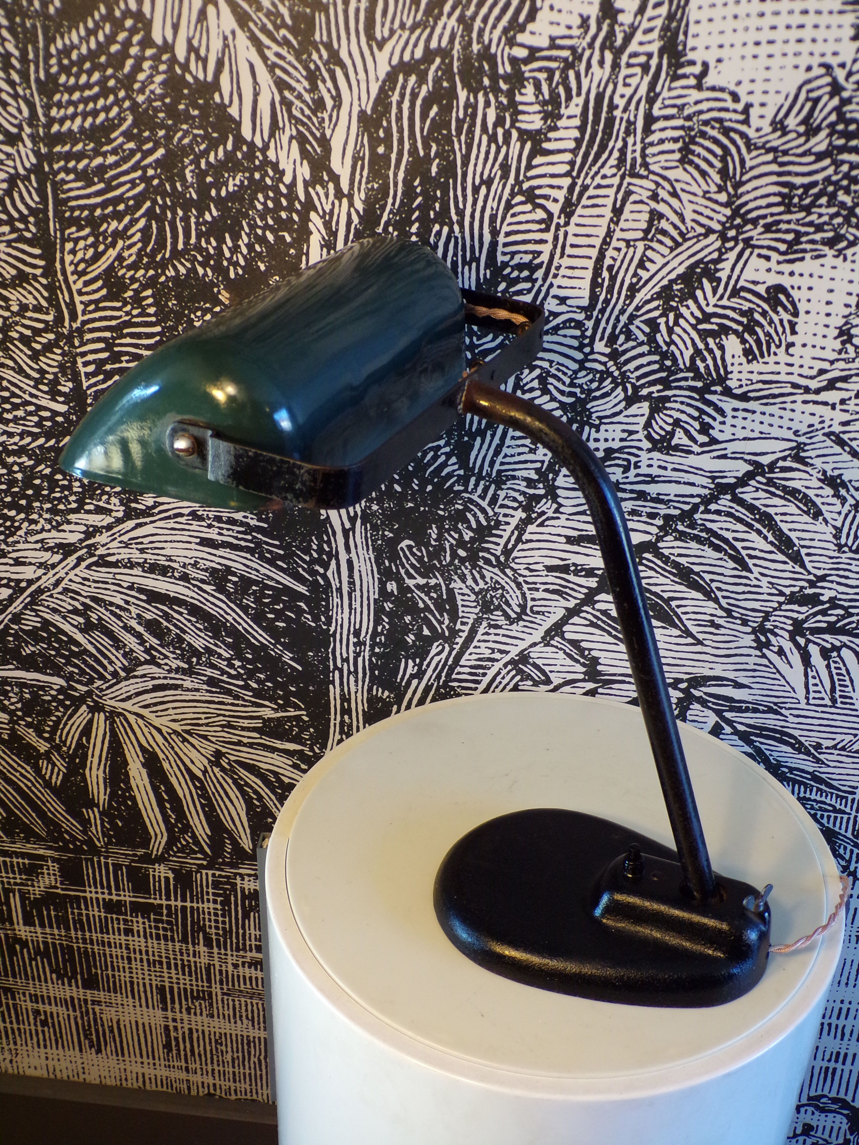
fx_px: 1224
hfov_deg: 38.7
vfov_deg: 50.1
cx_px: 430
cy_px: 572
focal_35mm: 37
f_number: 3.3
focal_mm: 6.6
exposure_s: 1/25
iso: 200
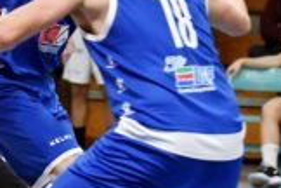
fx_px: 3770
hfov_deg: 4.3
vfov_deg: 2.8
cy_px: -10
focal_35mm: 483
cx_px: -28
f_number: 3.5
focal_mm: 98
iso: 2000
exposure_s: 1/500
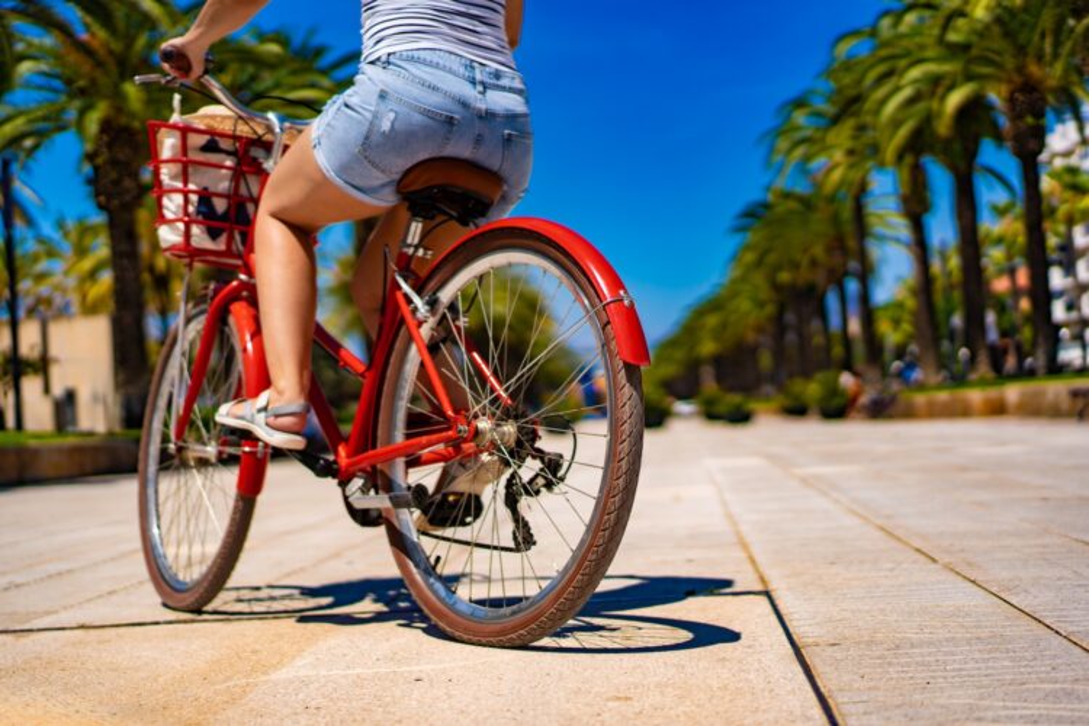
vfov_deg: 24.6
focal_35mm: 55
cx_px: 544
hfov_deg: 36.2
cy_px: 363
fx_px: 1664
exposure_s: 1/8000
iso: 100
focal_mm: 55
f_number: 1.8
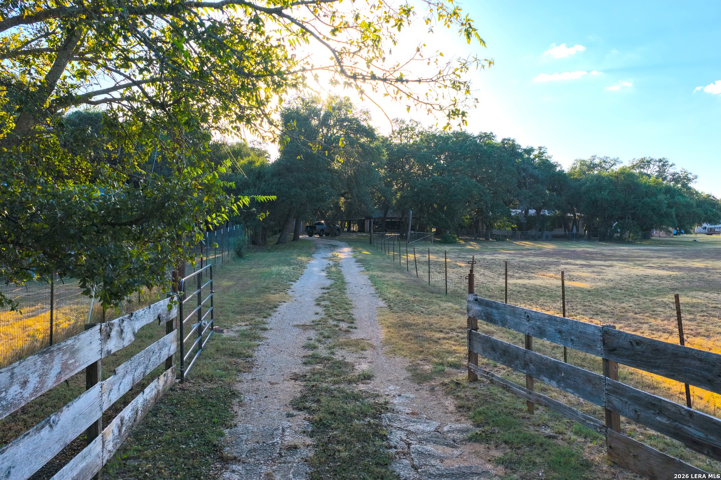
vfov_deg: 46.4
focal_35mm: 28
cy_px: 240
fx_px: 561
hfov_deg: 65.5
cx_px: 360
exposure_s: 1/4000
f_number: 2.8
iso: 400
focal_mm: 14.45
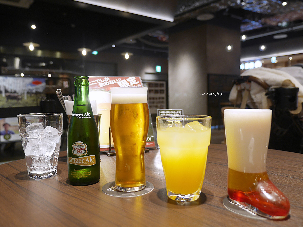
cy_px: 114
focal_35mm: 30
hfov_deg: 59.9
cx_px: 152
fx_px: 263
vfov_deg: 46.8
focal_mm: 15
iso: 250
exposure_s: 1/60
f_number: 2.8
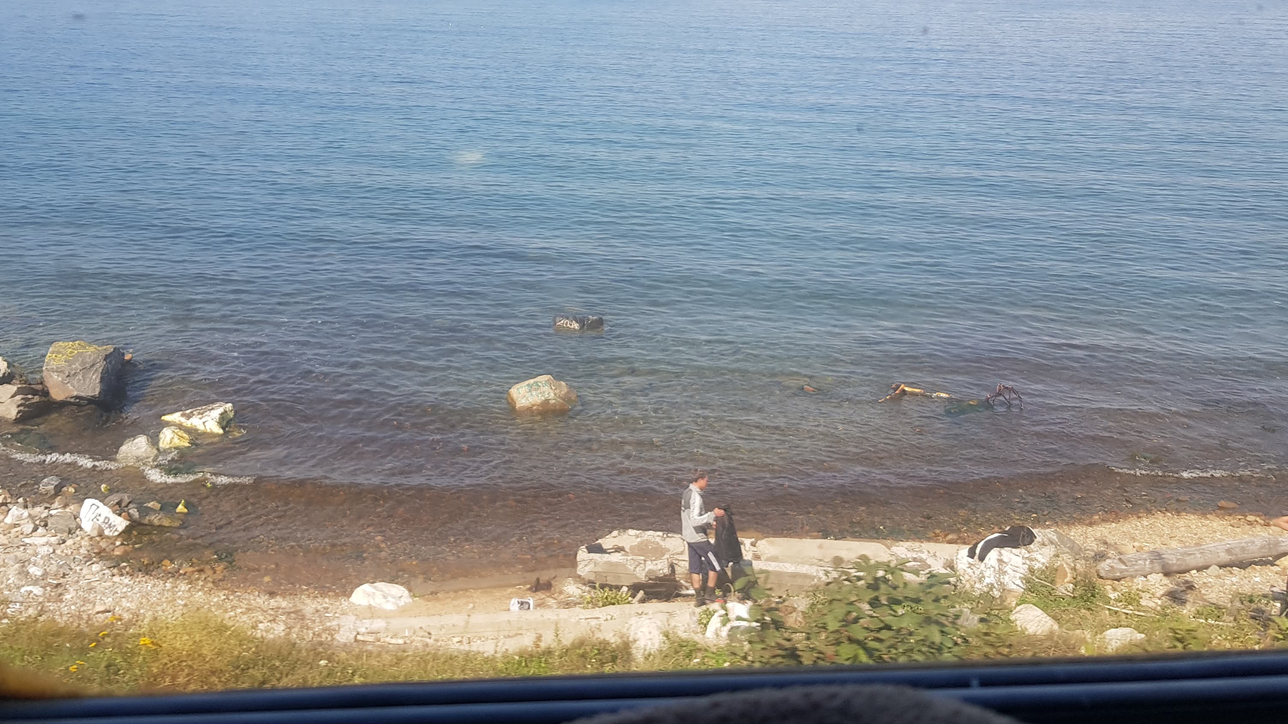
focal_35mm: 38
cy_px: 212
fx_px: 1298
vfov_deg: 30.8
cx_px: 514
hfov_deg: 52.4
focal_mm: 4.3
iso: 40
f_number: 1.7
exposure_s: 1/878
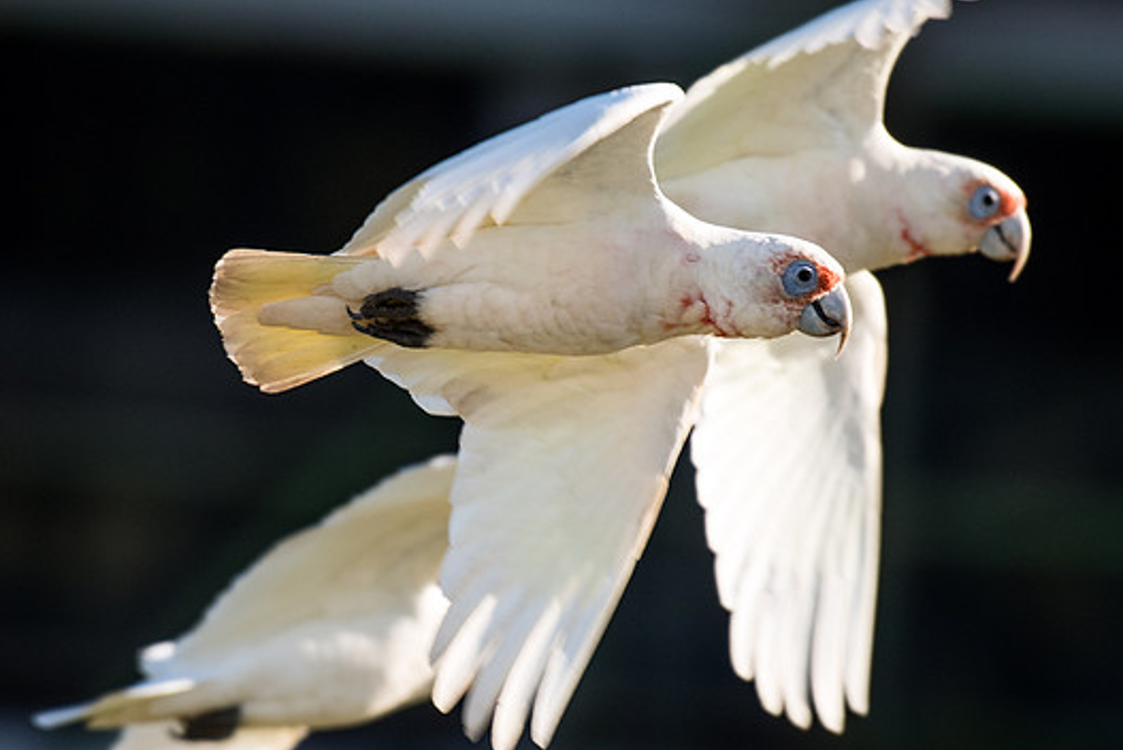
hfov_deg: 2.2
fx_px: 29556
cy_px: 397
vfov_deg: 1.5
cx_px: 446
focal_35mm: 947
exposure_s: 1/1000
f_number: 5.6
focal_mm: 450
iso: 400
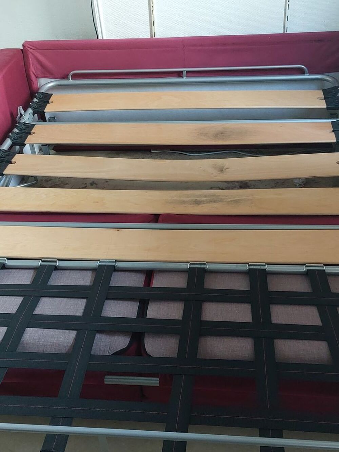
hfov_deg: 54.9
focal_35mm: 25
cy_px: 226
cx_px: 170
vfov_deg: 69.4
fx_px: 326
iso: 500
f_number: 1.8
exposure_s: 1/50
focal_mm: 5.23
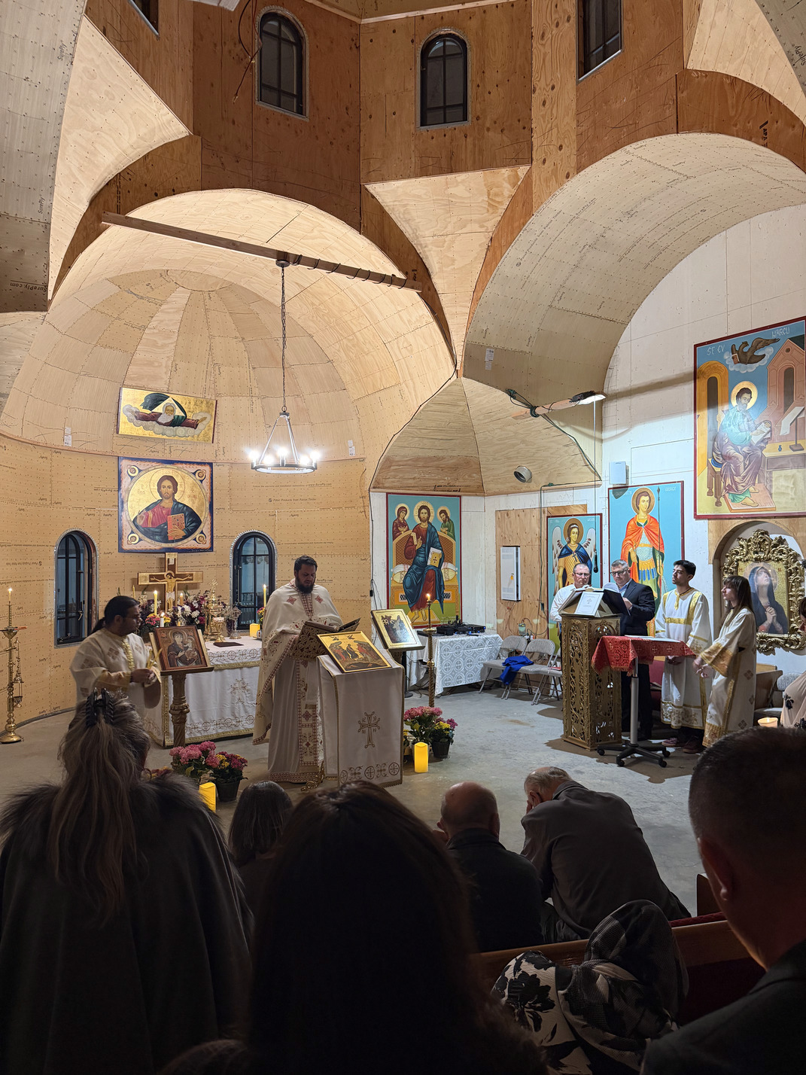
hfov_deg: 56.8
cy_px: 538
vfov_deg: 71.6
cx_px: 403
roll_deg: +1.0
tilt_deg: +1.7
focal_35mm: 24
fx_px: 745
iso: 400
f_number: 1.78
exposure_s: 1/60
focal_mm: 6.76
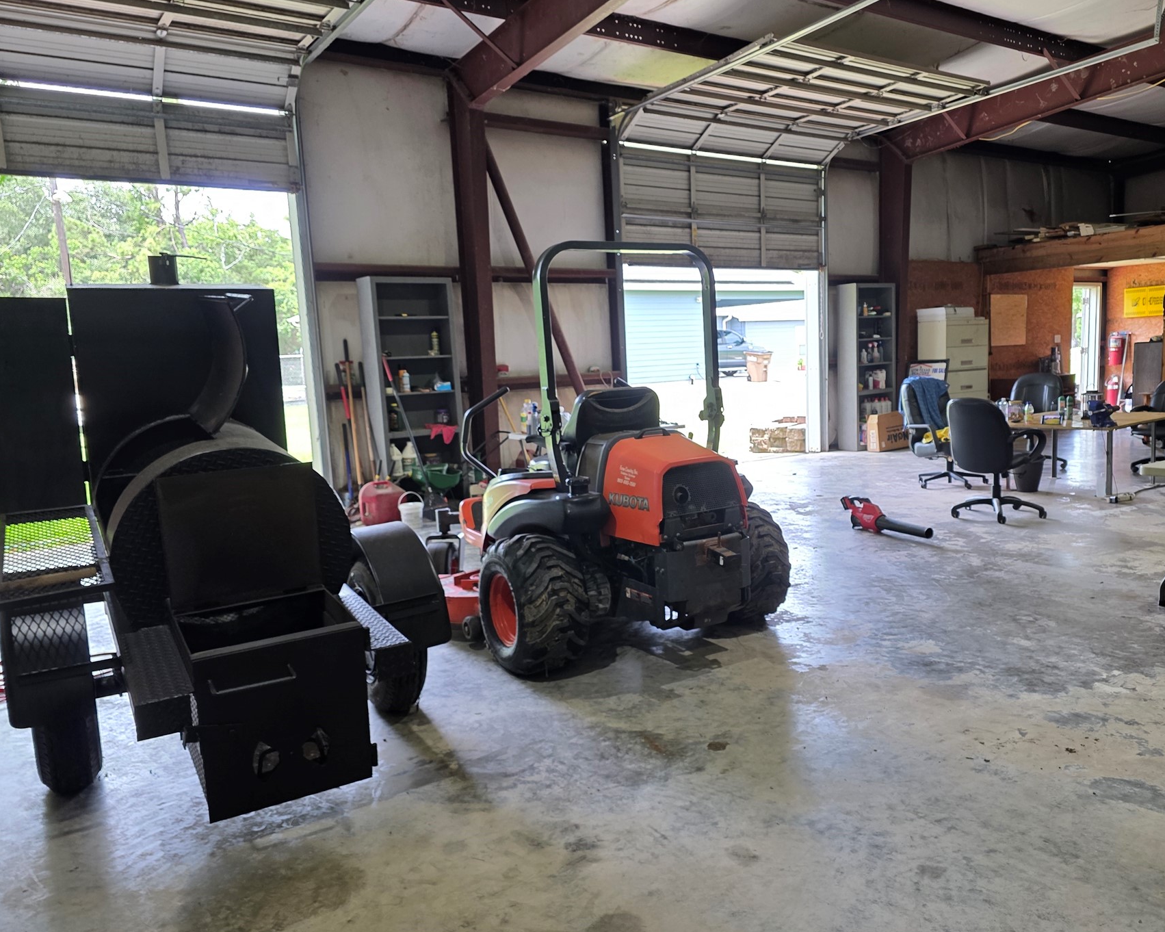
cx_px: 677
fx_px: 931
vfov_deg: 53.2
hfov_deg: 63.7
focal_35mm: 27
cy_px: 480
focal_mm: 6.3
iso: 125
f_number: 1.7
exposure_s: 1/120
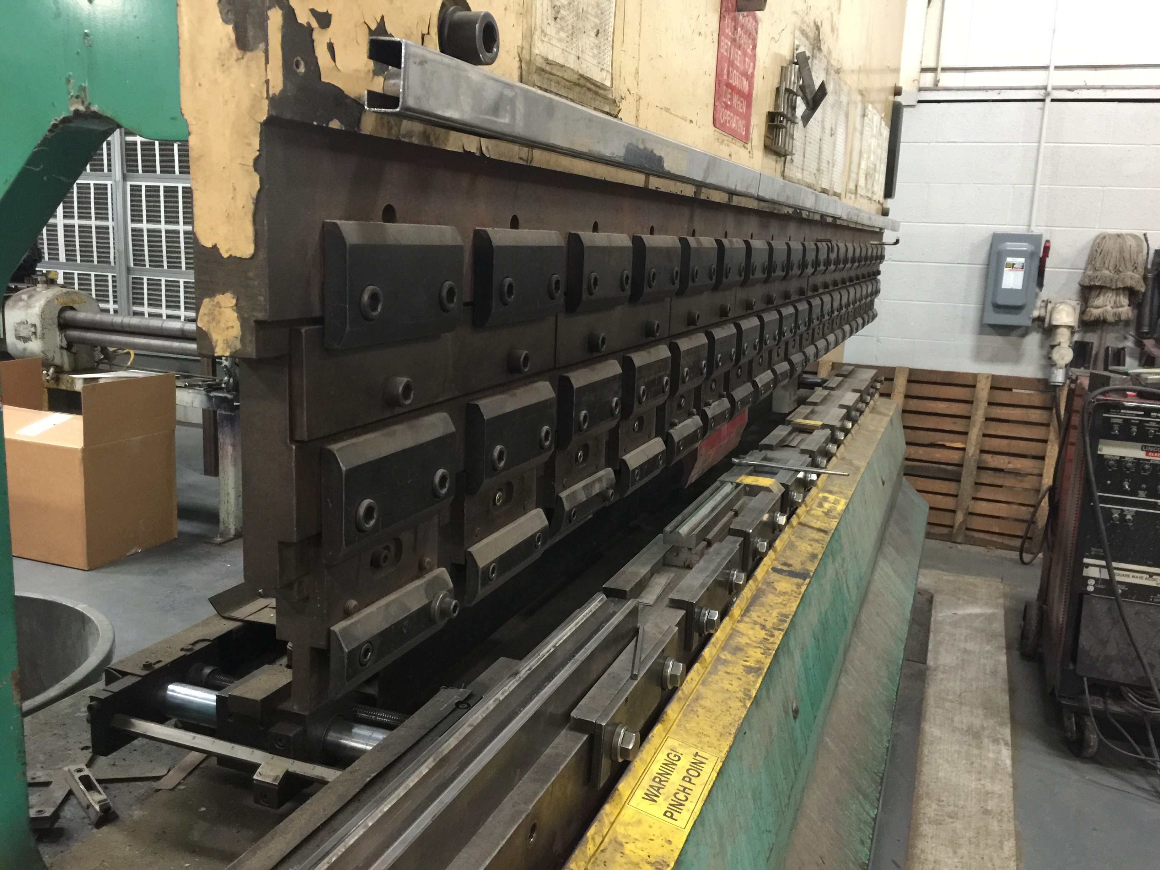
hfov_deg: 61.7
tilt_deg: -11.4
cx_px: 580
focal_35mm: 29
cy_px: 435
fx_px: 972
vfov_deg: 48.2
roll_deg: -3.9
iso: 125
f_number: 2.2
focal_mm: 4.15
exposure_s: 1/15
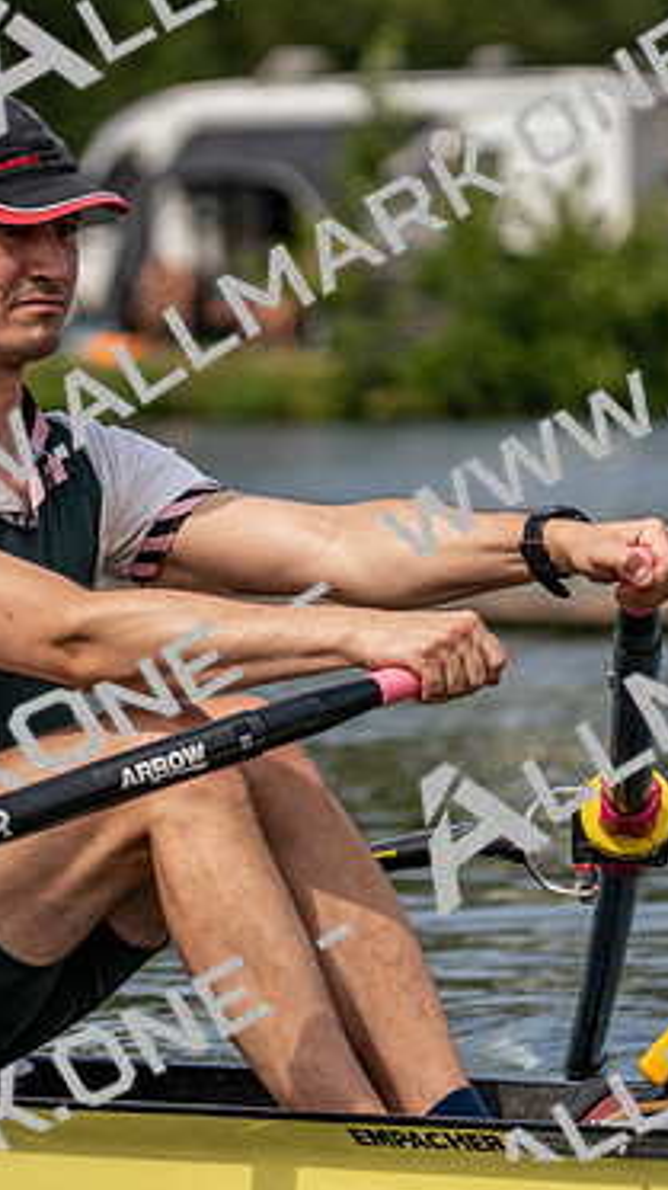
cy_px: 613
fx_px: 10306
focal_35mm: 327
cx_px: 147
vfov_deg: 6.6
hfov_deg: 3.7
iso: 250
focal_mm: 200
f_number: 5.6
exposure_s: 1/1600
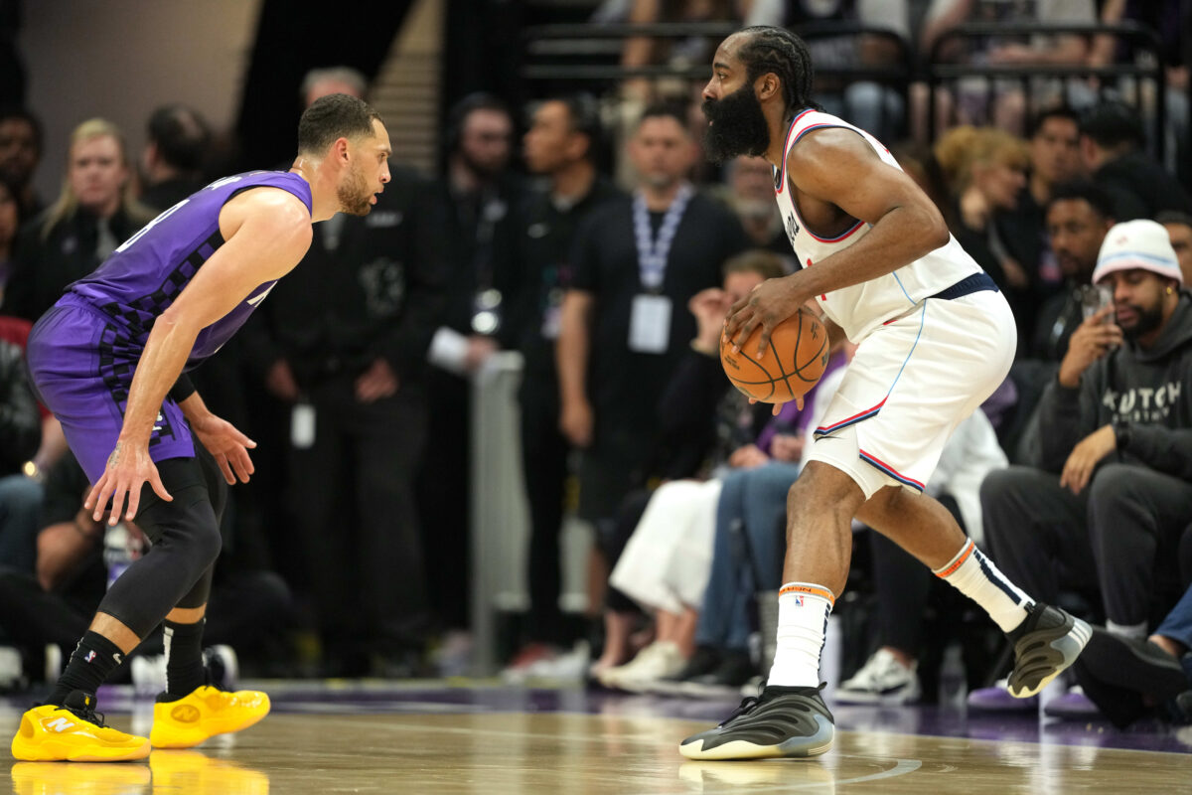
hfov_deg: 5.2
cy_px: 398
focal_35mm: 400
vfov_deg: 3.4
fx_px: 13243
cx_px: 596
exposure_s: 1/1250
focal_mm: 400
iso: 2500
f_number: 2.8
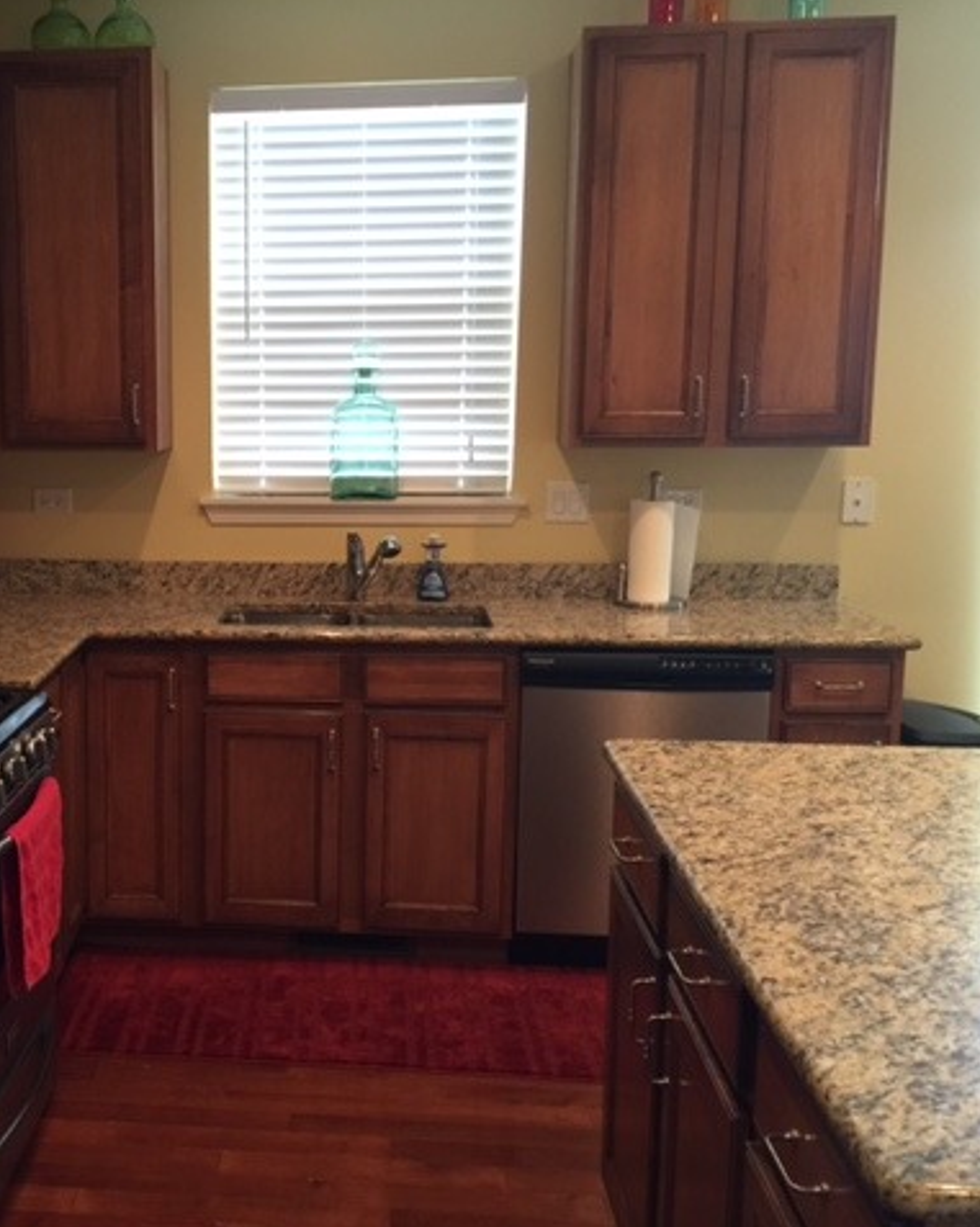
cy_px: 612
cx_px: 203
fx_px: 1379
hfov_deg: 37.8
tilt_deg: -9.2
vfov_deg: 48.0
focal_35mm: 38
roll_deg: +0.0
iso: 50
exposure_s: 1/15
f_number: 2.2
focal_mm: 4.15
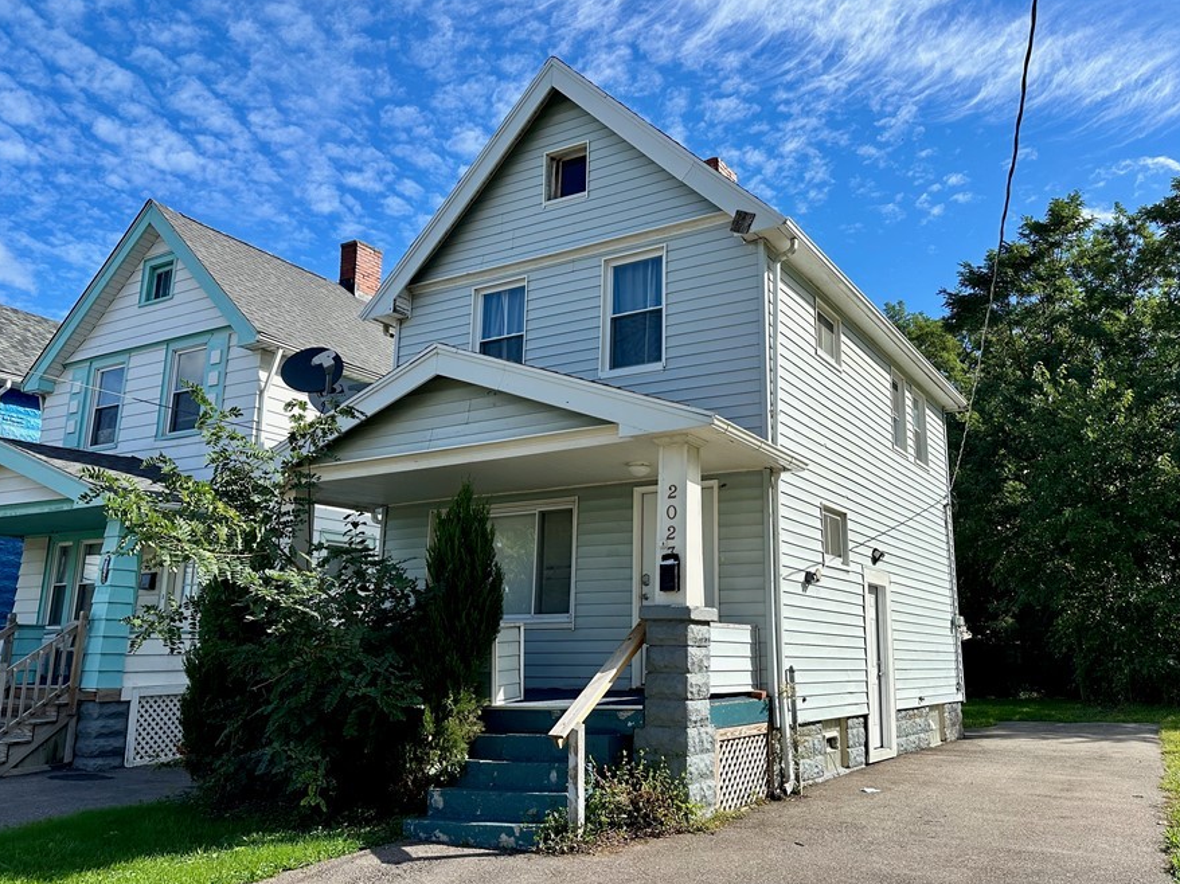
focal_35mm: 28
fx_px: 954
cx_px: 655
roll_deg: -0.7
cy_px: 439
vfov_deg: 49.7
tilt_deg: +13.6
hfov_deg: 63.3
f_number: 1.78
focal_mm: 6.86
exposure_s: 1/3717
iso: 80
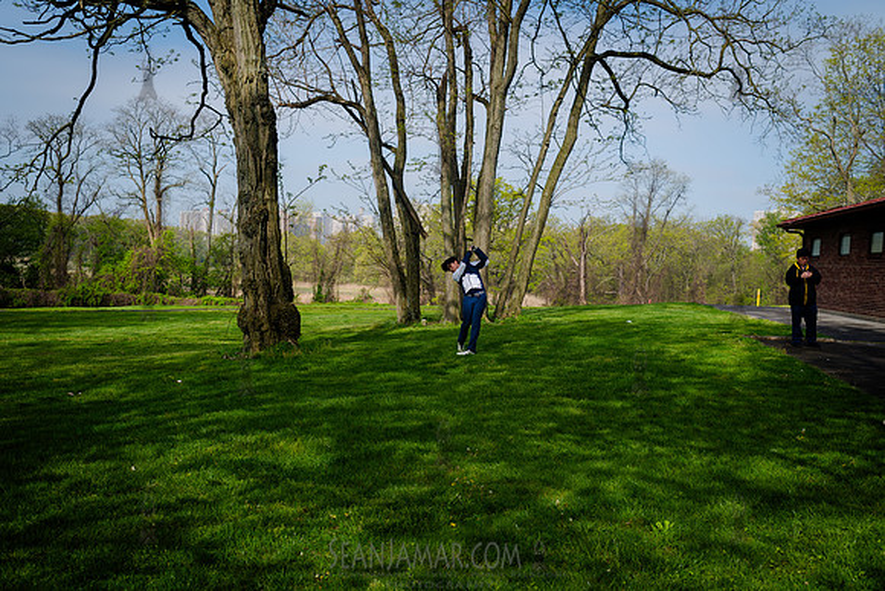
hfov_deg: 53.3
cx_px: 442
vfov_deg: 37.1
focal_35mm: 36
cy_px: 296
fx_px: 881
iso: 100
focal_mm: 35
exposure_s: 1/640
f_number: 4.5
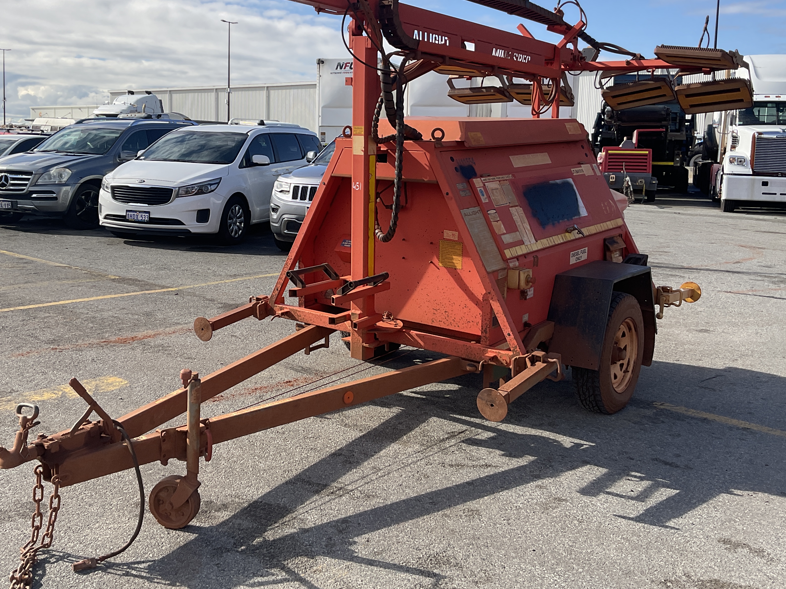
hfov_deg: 50.1
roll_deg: -1.3
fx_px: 840
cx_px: 365
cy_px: 239
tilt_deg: -4.8
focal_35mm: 37
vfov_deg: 38.5
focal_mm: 3
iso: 16
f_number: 1.8
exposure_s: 1/1451
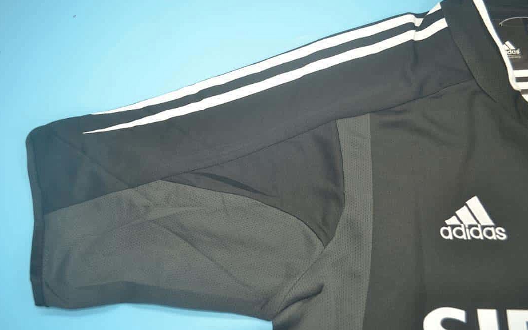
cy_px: 163
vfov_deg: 44.5
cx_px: 266
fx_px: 403
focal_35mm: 28
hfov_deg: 66.5
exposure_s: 1/60
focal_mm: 18
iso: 200
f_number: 3.5
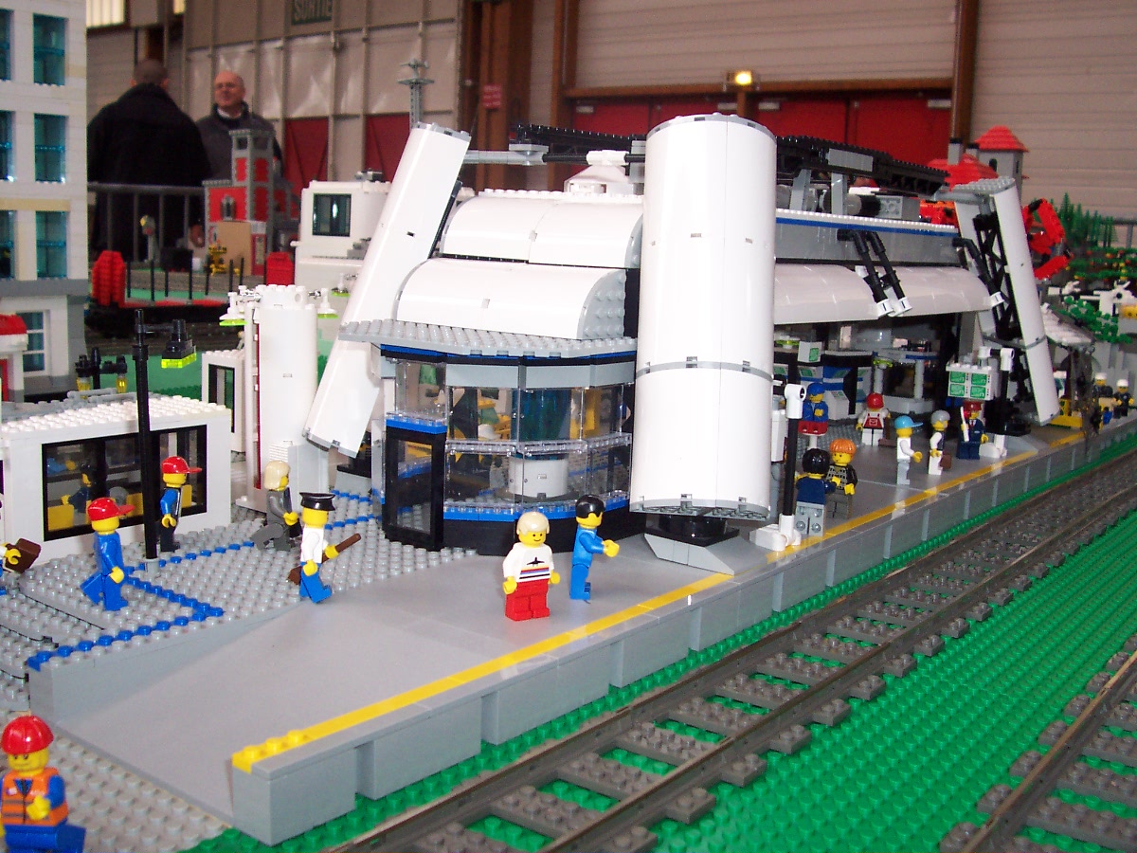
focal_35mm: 37
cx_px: 568
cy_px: 426
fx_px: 1215
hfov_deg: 50.1
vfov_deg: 38.7
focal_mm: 5.6
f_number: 2.8
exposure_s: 1/60
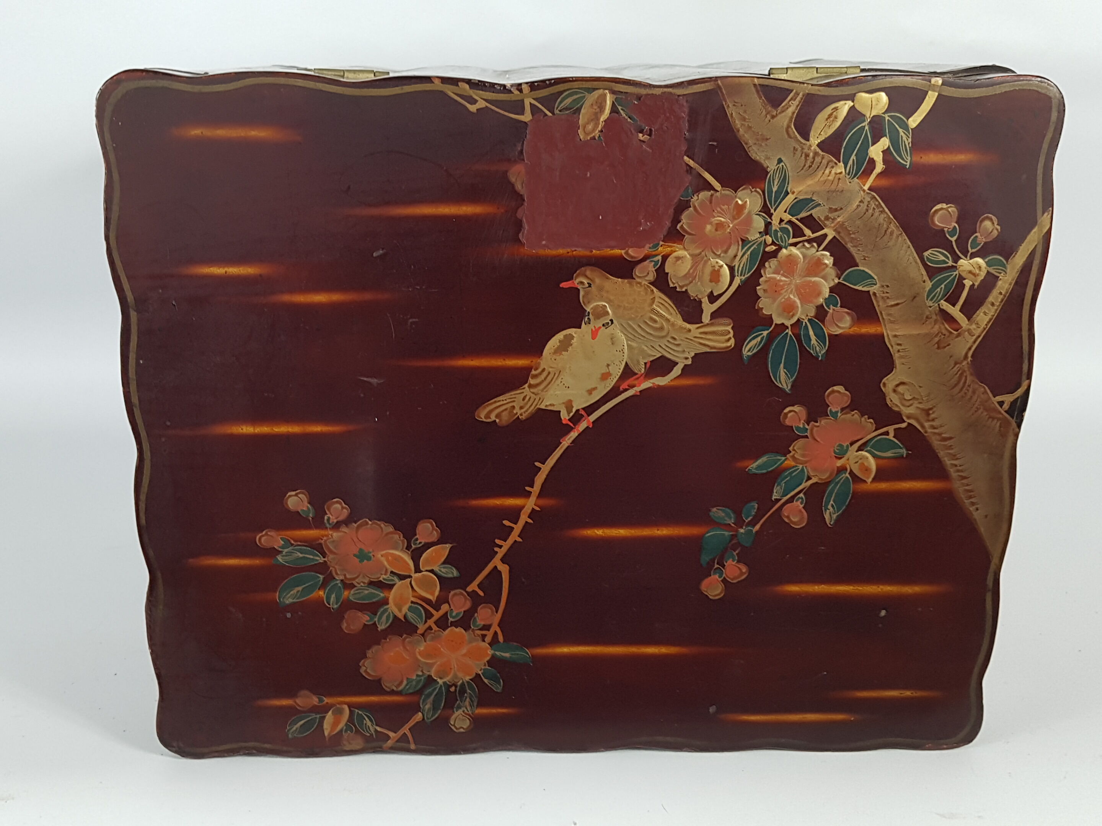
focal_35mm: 26
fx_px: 828
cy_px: 413
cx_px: 551
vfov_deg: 53.1
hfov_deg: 67.3
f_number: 1.7
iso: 125
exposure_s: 1/50
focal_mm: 4.2
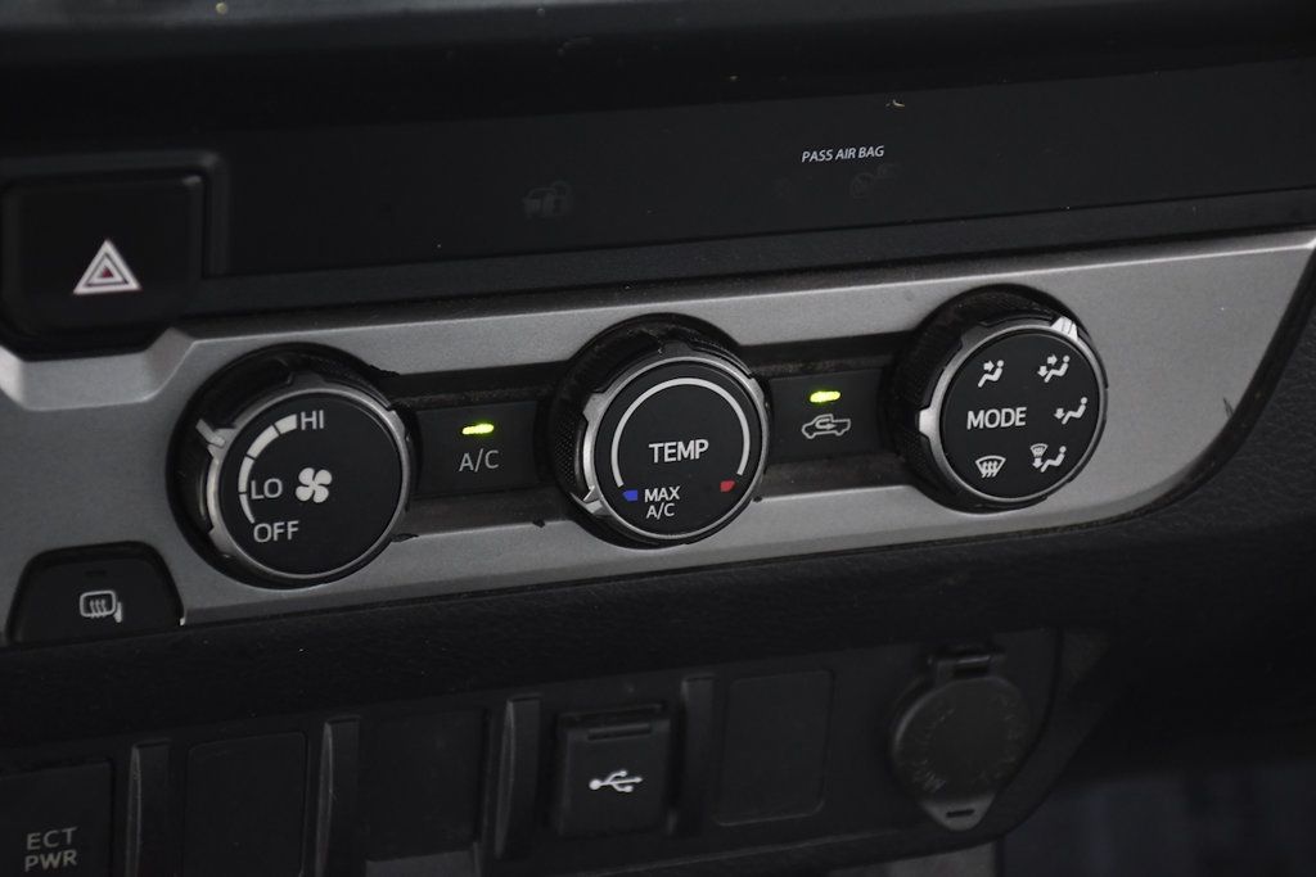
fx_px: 3839
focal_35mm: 105
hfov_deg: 19.5
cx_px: 658
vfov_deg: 13.0
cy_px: 438
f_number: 5
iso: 2500
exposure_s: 1/40
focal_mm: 70
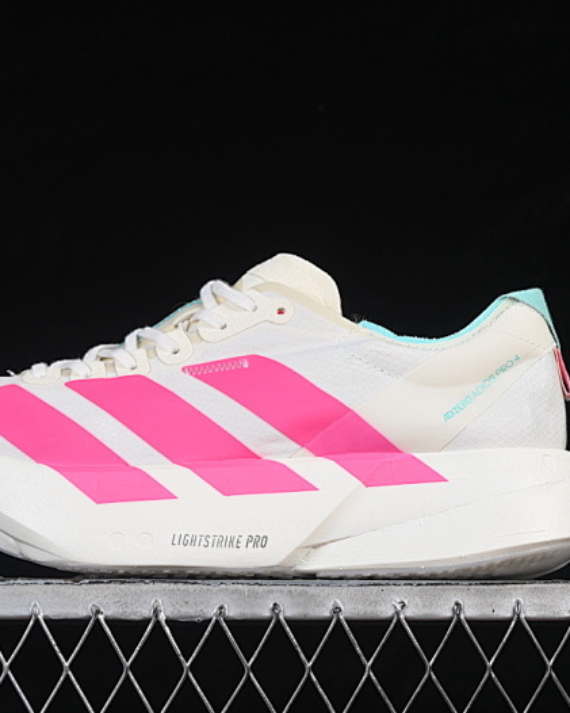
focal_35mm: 107
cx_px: 246
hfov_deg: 14.4
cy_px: 354
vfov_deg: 17.9
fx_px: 2256
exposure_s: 1/80
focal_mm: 50
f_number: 8
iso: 160
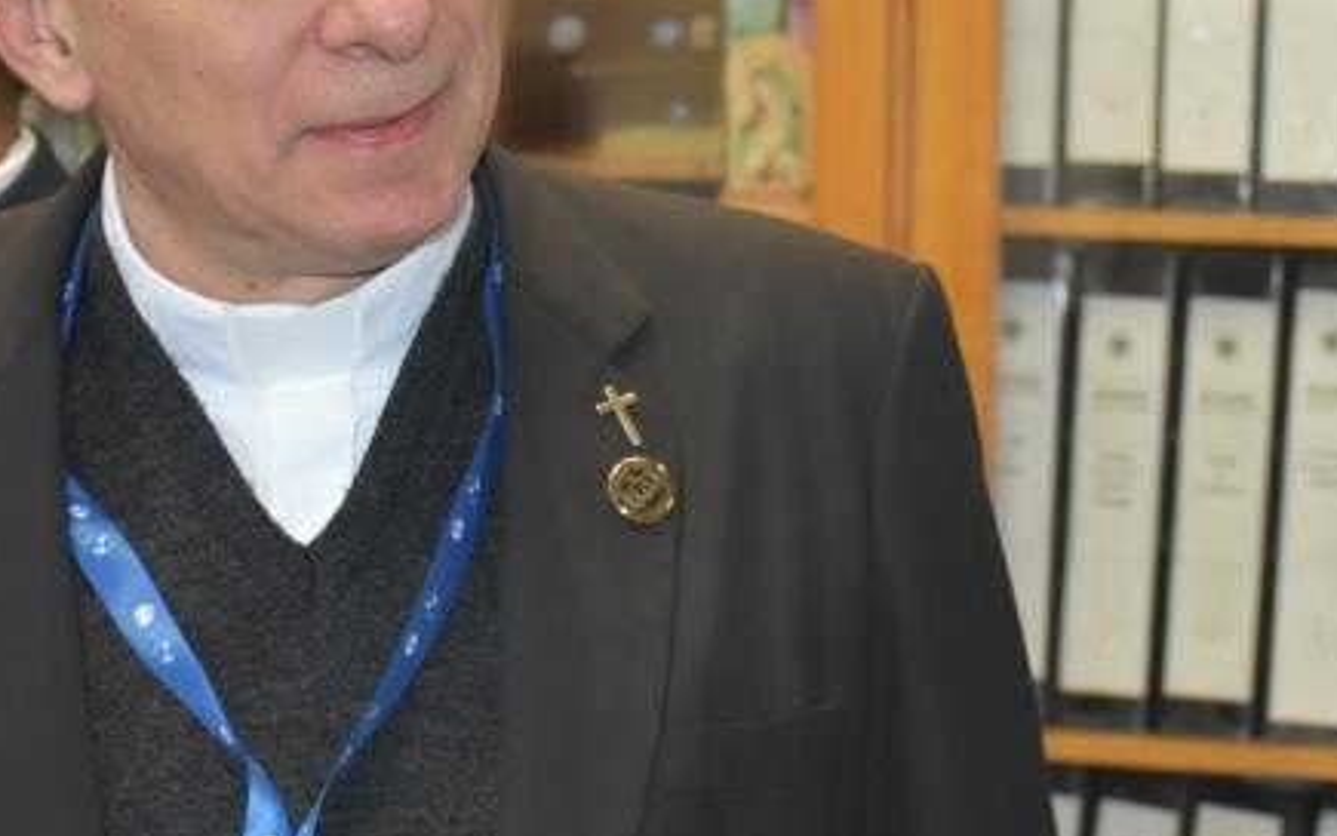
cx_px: 1063
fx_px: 5503
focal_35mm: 151
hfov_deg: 13.8
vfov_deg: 8.7
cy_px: 432
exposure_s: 1/125
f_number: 5.6
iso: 1600
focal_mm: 42
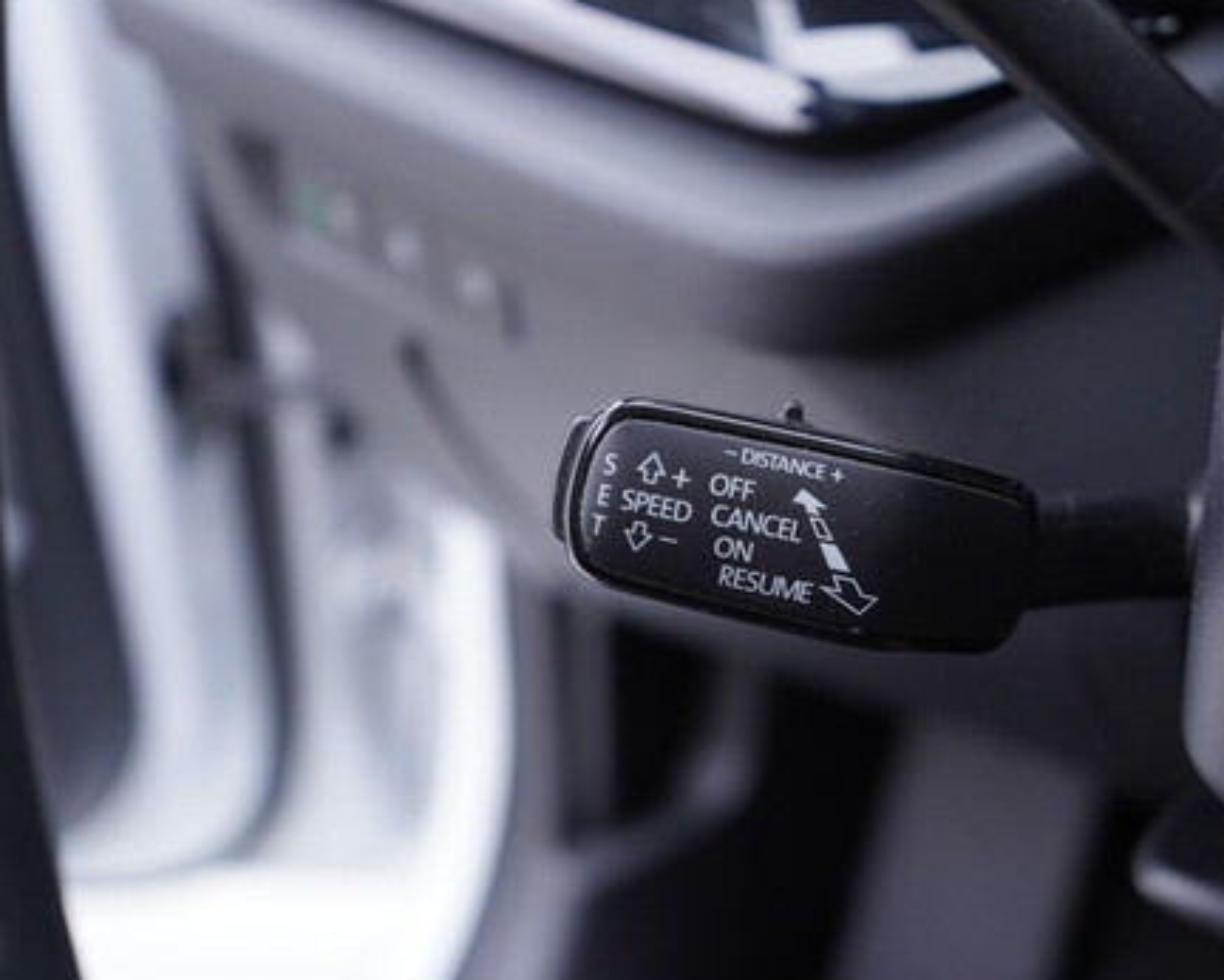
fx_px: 1558
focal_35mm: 43
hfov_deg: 42.7
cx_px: 731
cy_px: 500
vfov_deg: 34.9
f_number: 2.8
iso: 320
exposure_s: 1/40
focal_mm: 24
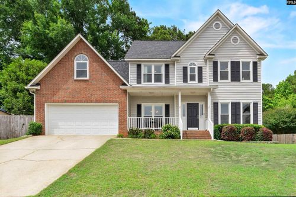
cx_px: 148
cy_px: 98
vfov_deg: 72.0
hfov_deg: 95.0
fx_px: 136
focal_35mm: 16
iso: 200
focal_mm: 11
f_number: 6.3
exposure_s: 1/250
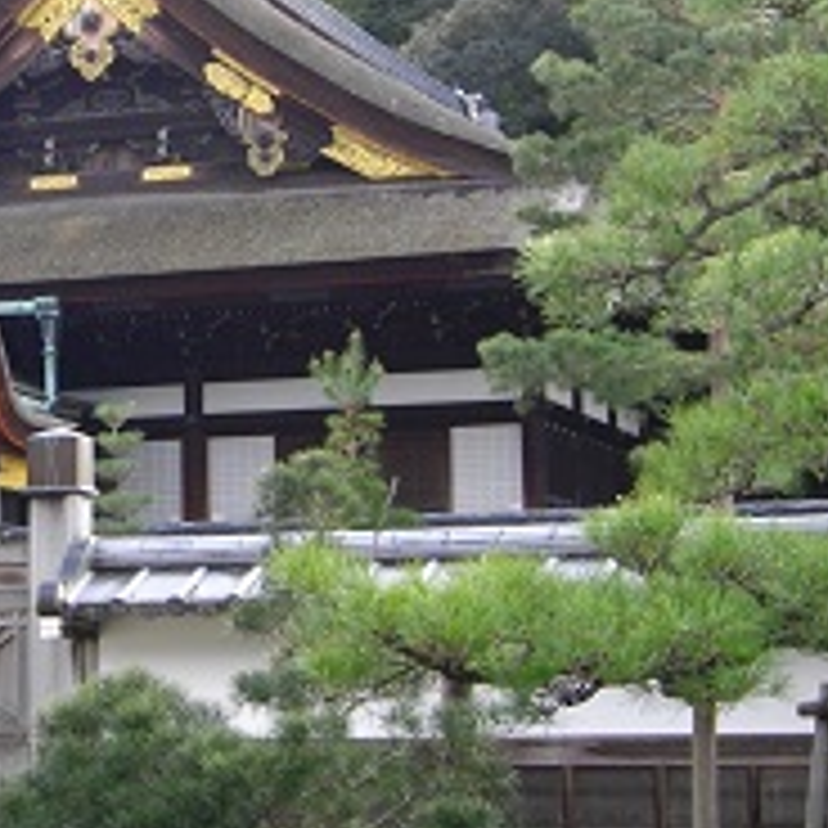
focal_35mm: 116
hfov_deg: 14.8
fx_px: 3139
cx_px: 47
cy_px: 351
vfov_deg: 15.0
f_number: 4.1
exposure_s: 1/125
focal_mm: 11
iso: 200
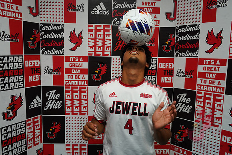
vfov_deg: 46.4
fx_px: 180
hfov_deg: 65.5
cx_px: 116
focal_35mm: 28
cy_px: 78
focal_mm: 28
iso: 800
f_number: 4
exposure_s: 1/160
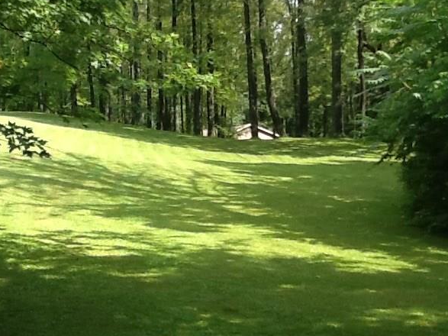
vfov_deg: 20.4
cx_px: 108
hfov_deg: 26.7
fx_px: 932
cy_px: 221
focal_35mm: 72
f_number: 2.4
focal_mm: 2.03
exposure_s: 1/270
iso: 40
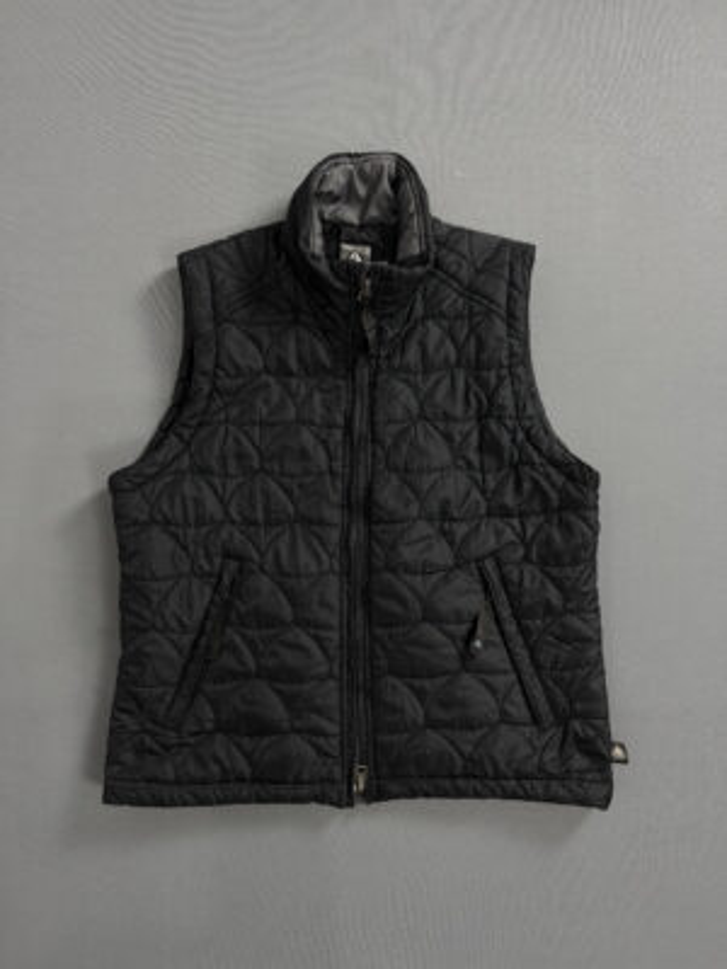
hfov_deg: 56.8
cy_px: 484
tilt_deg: -87.4
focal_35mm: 24
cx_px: 364
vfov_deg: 71.6
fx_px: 672
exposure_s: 1/60
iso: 200
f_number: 1.78
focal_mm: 6.76
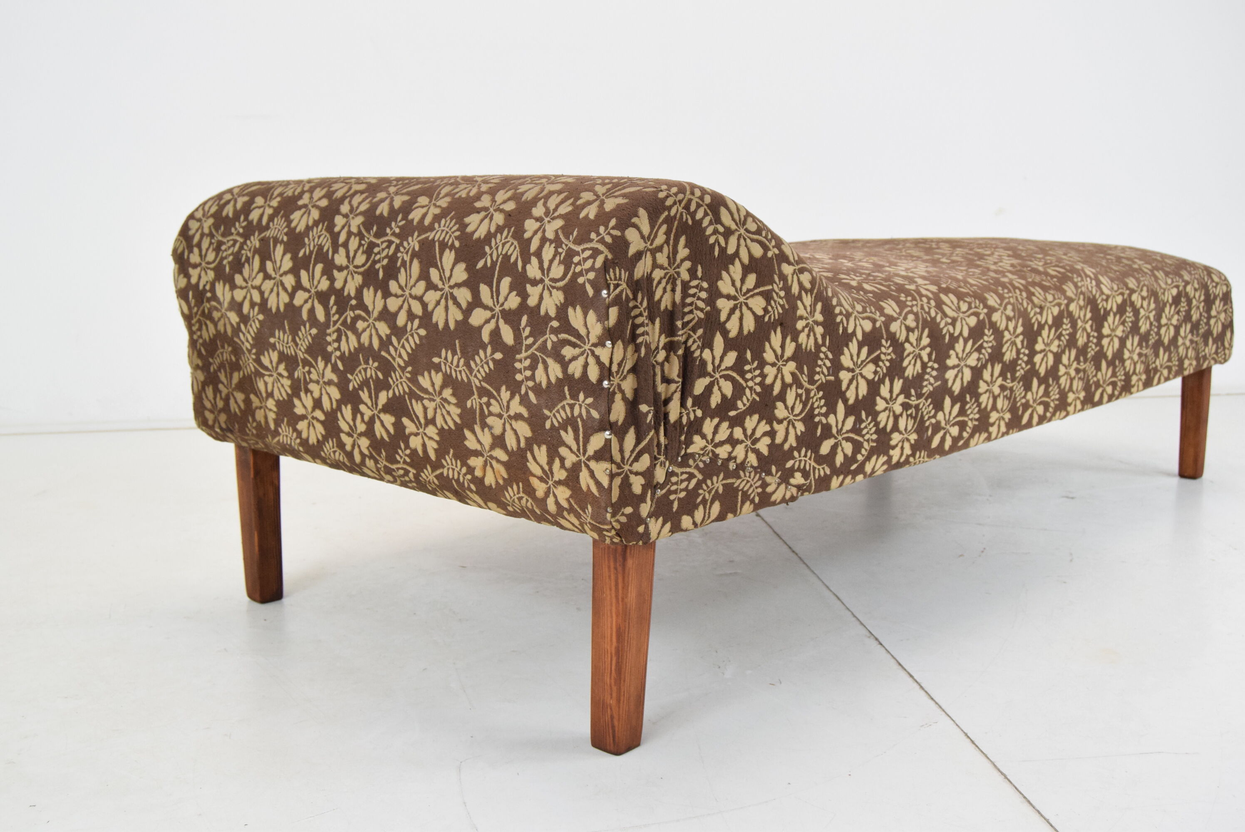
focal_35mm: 36
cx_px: 622
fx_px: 1246
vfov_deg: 36.9
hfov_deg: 53.1
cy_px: 416
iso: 1600
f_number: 6.3
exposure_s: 1/160
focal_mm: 24
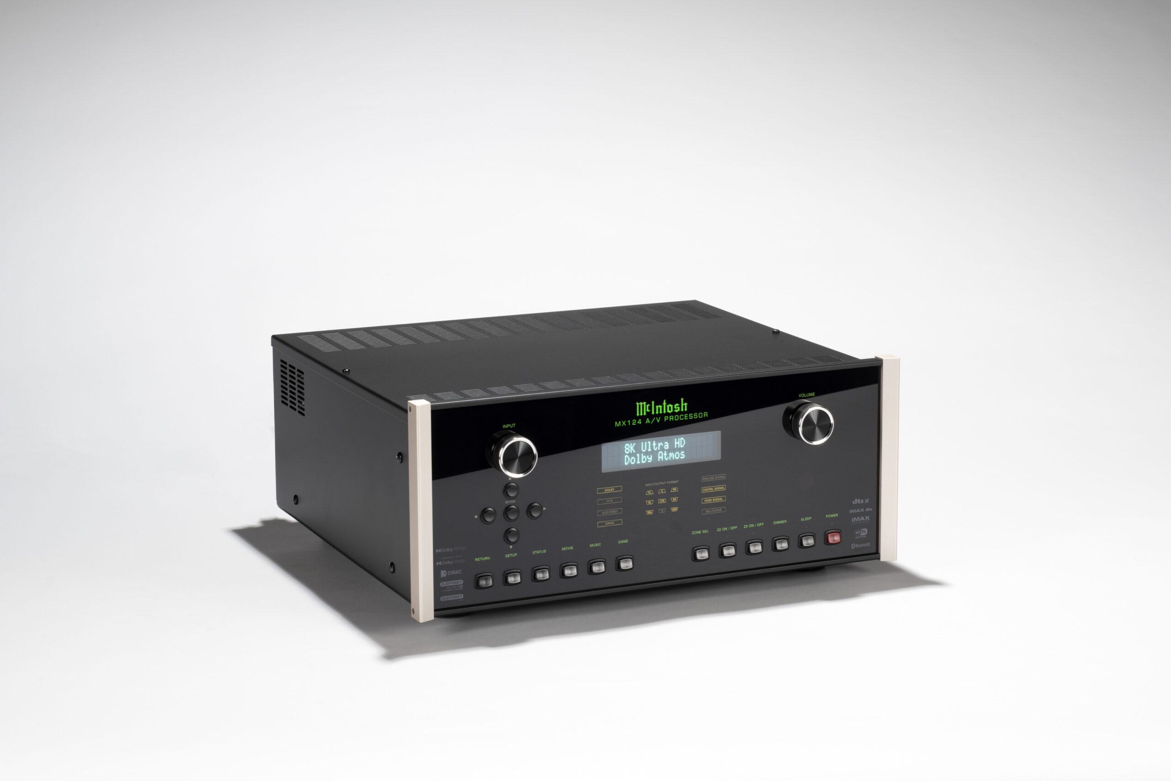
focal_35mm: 85
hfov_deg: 23.9
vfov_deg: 16.1
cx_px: 586
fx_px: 2765
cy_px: 390
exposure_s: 1
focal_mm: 85
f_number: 16
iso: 200
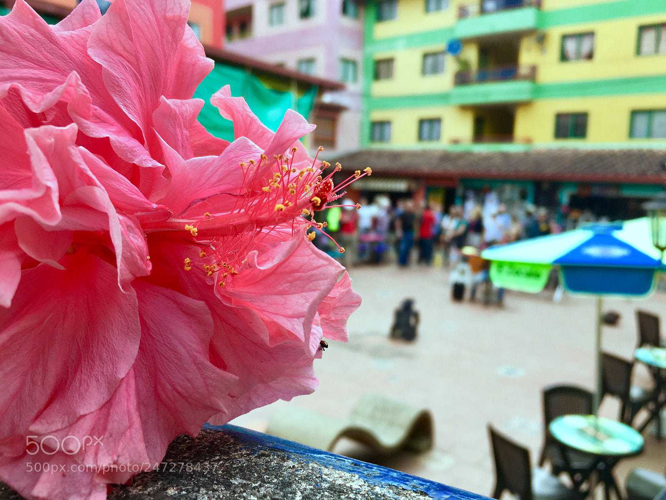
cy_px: 250
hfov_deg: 61.7
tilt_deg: -6.6
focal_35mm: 29
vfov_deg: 48.2
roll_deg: -1.1
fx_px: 558
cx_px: 333
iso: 25
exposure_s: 1/416
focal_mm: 4.15
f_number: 2.2
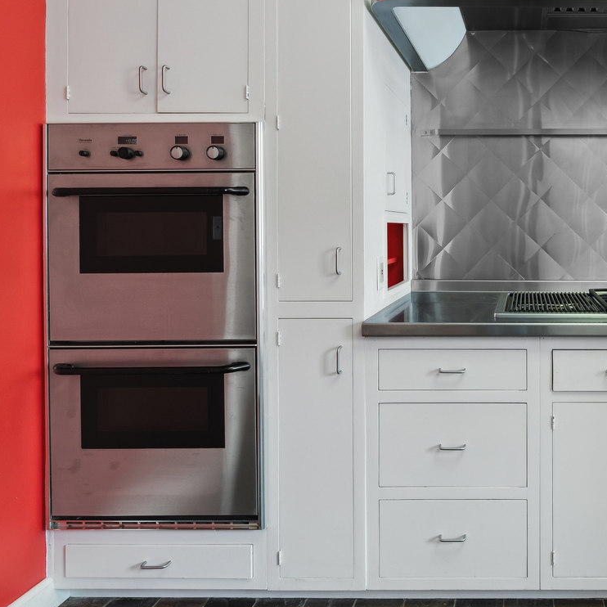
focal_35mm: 26
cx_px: 517
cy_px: 239
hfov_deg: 54.9
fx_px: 516
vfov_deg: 60.4
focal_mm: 14
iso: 400
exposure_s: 1/4
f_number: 8
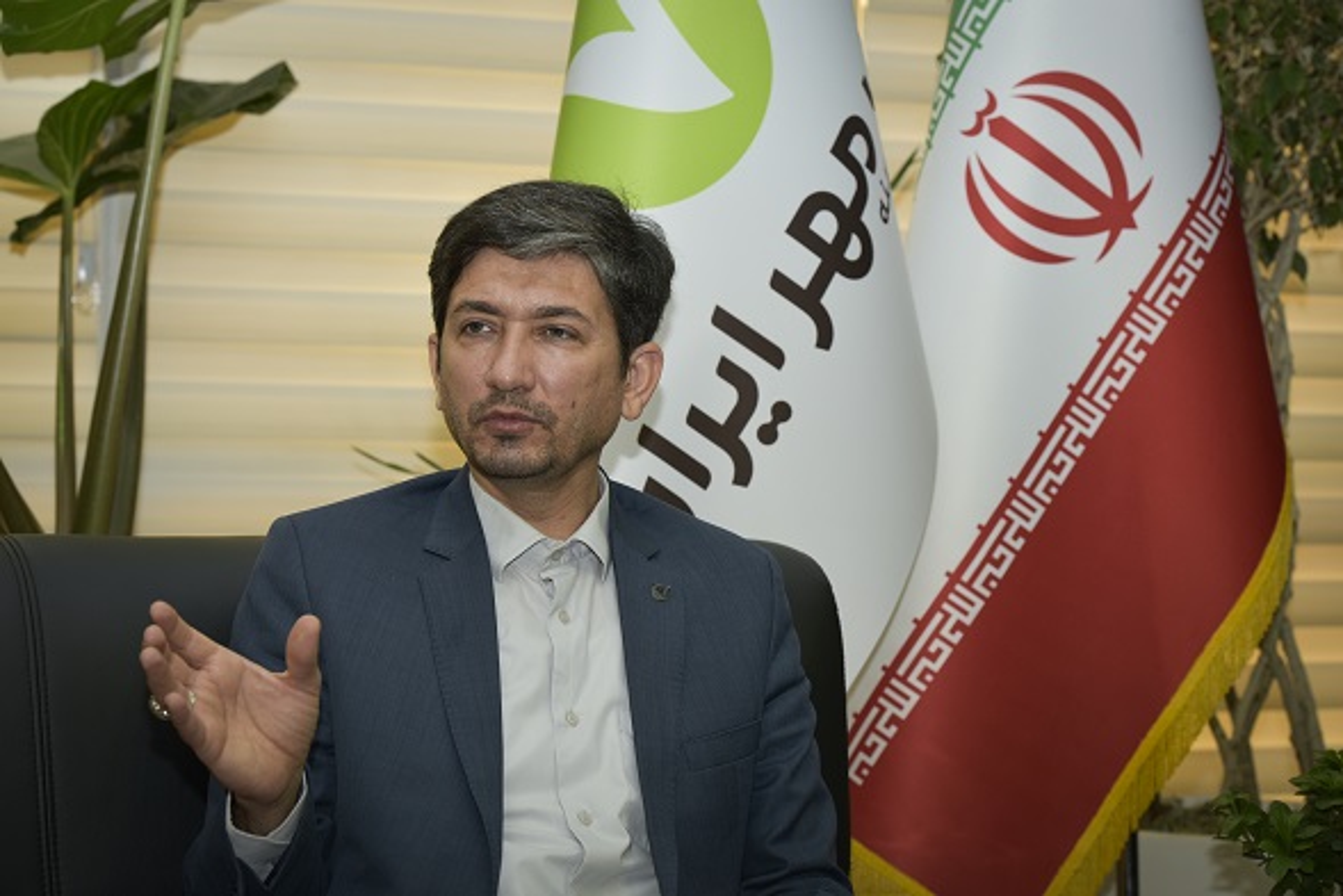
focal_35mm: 95
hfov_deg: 21.5
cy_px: 448
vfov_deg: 14.4
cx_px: 672
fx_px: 3545
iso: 200
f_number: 5.6
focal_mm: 95
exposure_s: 1/80
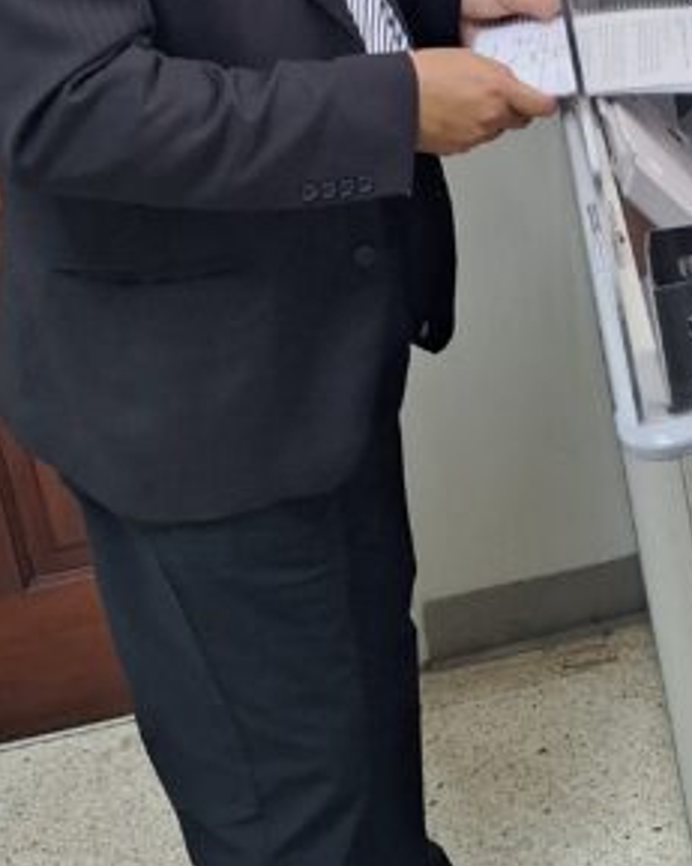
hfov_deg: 20.3
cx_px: 746
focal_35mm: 72
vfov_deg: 24.5
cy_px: -111
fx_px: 1844
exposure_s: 1/40
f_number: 1.8
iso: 80
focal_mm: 5.54
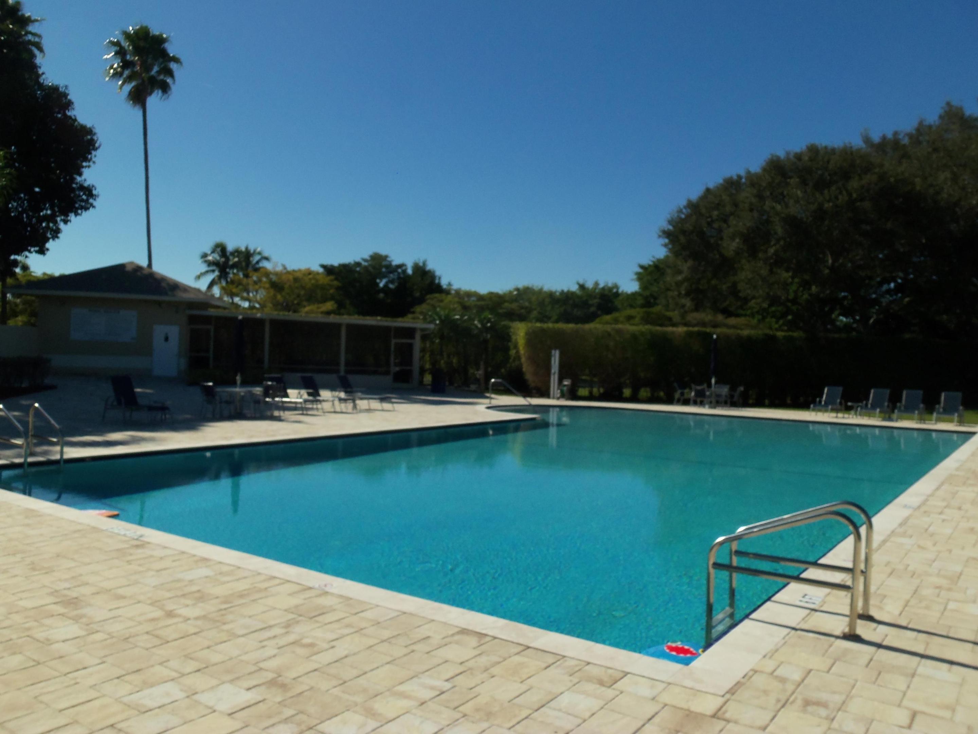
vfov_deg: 48.2
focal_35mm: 29
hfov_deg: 61.7
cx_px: 489
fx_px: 819
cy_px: 367
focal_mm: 5.2
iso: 80
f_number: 8.6
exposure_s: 1/320
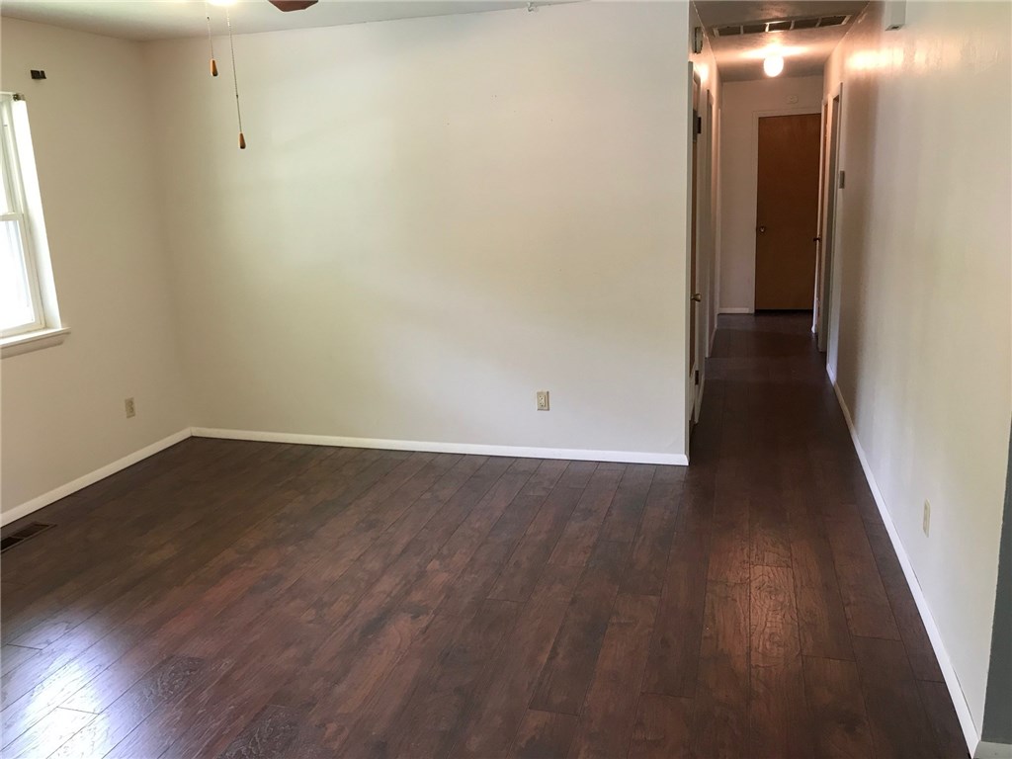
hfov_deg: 63.4
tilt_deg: -12.9
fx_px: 819
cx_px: 506
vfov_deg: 49.7
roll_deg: +2.8
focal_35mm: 28
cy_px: 380
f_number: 1.8
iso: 40
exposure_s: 1/20
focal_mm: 3.99
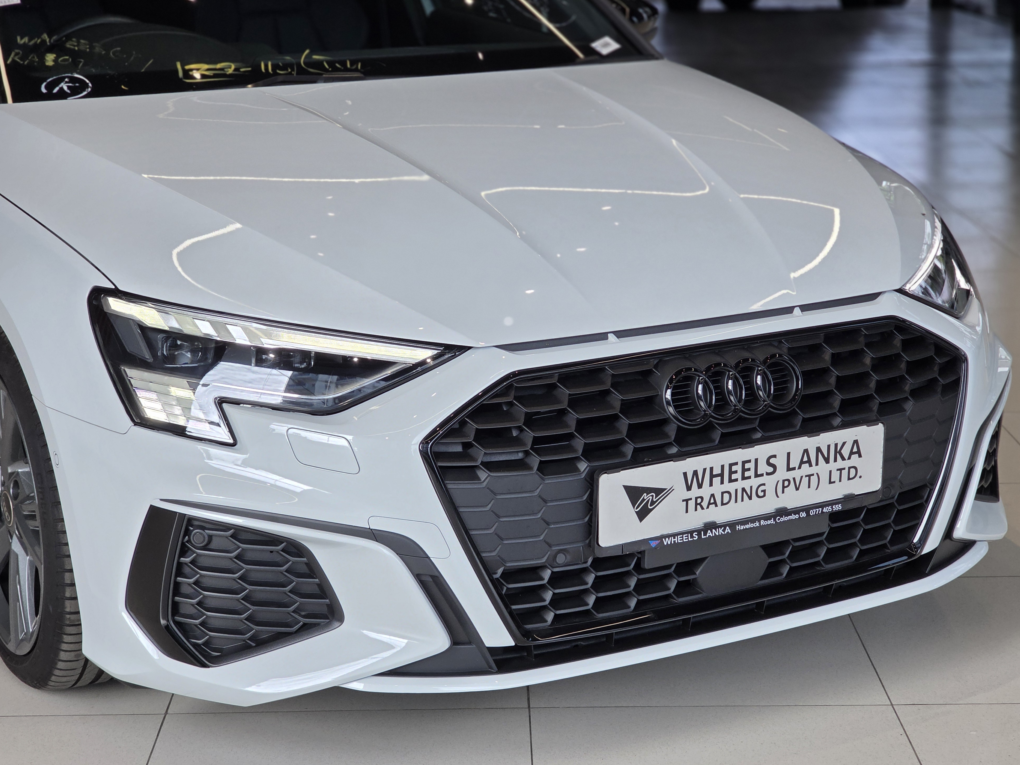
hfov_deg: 27.4
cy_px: 389
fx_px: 2092
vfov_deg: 20.7
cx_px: 497
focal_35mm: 71
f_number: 2.4
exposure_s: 1/326
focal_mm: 7.9
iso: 100
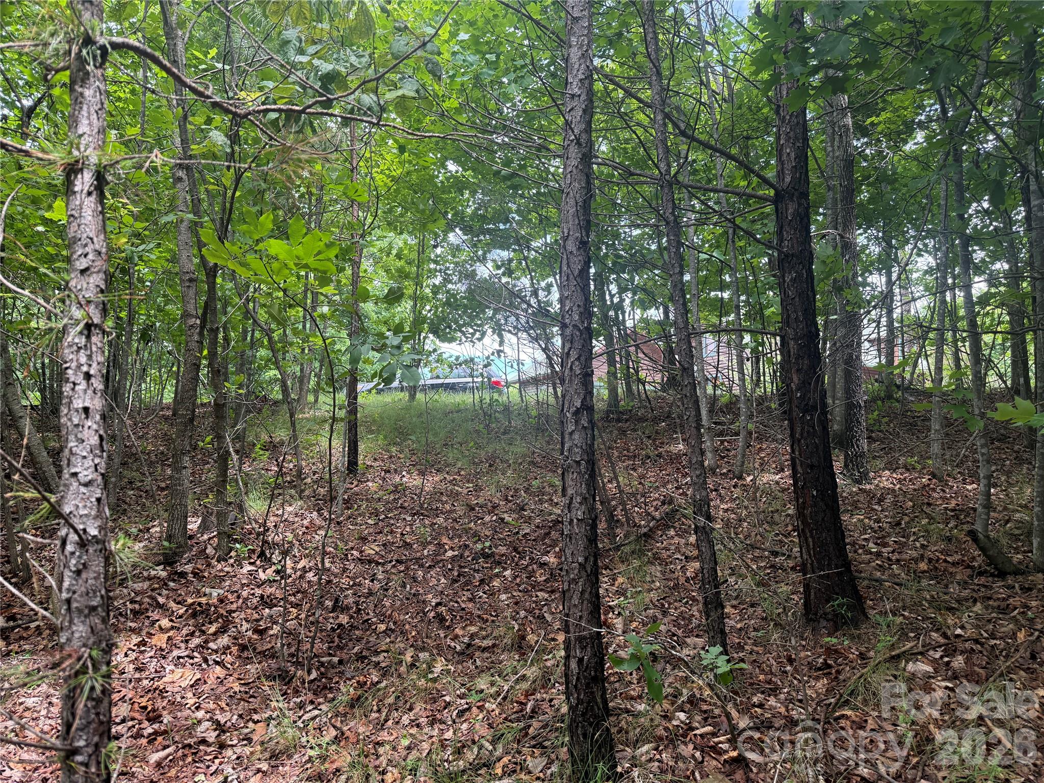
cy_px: 392
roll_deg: -2.6
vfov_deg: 56.8
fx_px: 724
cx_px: 522
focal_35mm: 24
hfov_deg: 71.6
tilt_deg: +6.0
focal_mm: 6.76
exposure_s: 1/347
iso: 100
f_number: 1.78
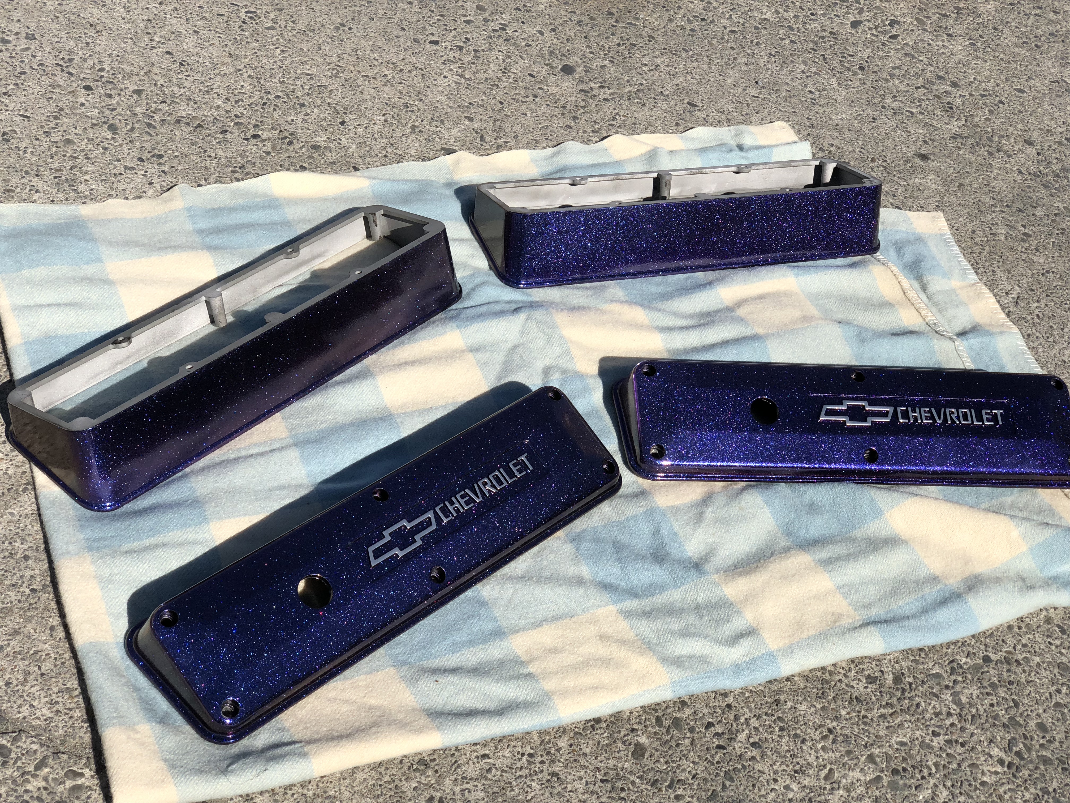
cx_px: 535
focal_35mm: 52
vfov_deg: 28.0
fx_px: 1607
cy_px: 402
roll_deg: -12.4
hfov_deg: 36.8
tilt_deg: -43.0
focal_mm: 6
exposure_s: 1/1567
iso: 16
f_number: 2.4
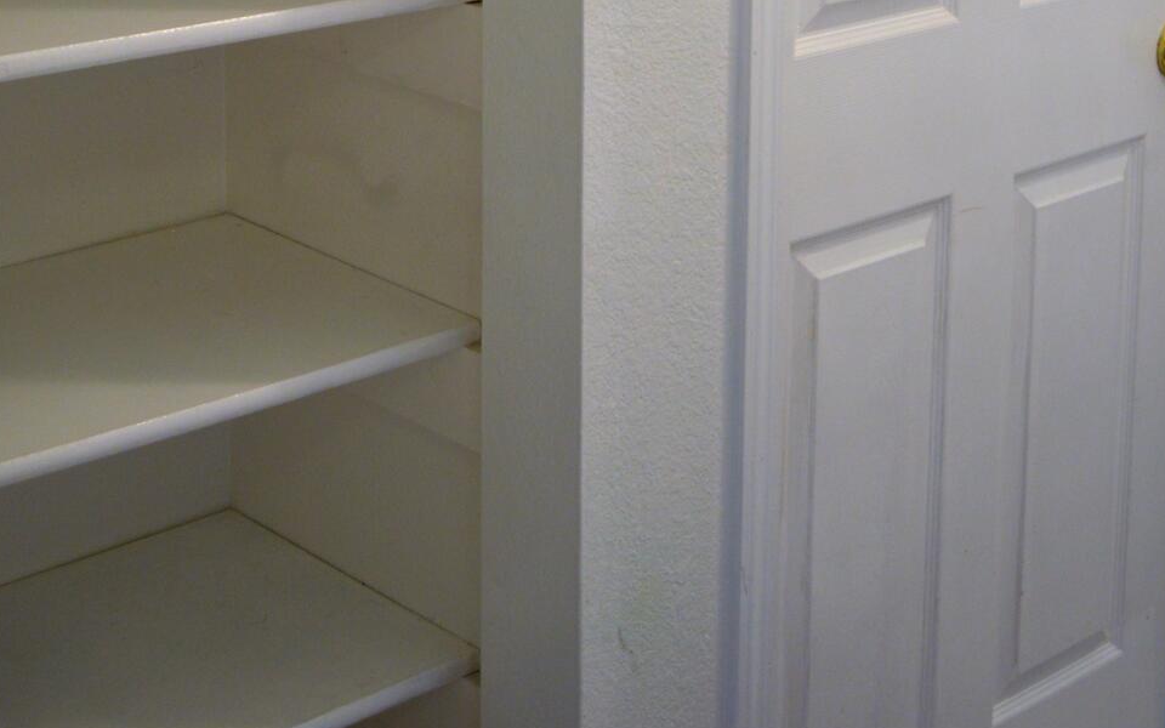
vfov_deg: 17.2
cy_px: -283
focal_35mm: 70
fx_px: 2223
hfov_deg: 29.4
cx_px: 565
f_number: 4
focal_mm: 22
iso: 400
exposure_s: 1/30
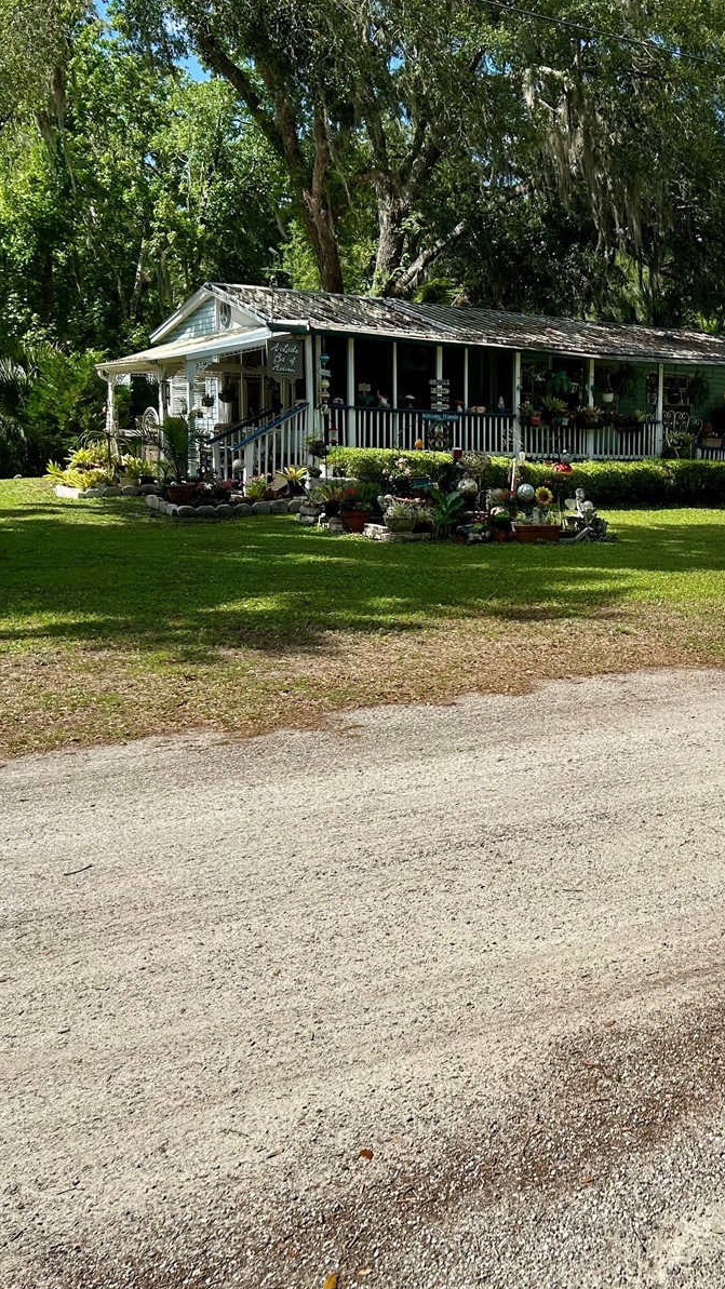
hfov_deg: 30.0
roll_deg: -1.9
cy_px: 645
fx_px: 1299
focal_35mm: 38
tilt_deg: -8.1
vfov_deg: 52.8
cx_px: 637
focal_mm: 5.7
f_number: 1.5
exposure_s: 1/5587
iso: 50
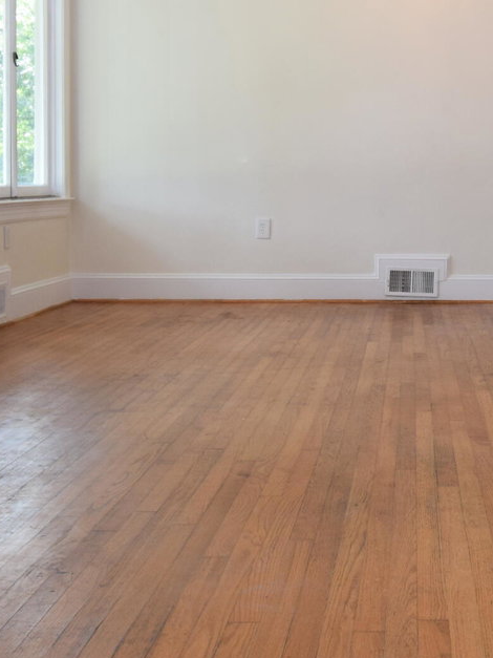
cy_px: 210
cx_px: 447
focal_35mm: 58
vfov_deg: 32.9
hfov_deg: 24.5
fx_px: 1102
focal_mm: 14
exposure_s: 1/60
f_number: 5
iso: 400
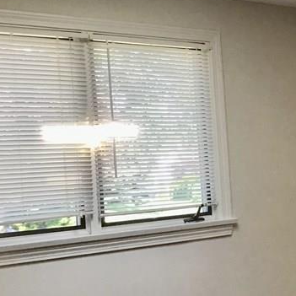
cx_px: 385
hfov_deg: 19.9
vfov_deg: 21.6
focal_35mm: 80
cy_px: 176
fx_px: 774
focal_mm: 3.3
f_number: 2.4
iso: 25
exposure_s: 1/30
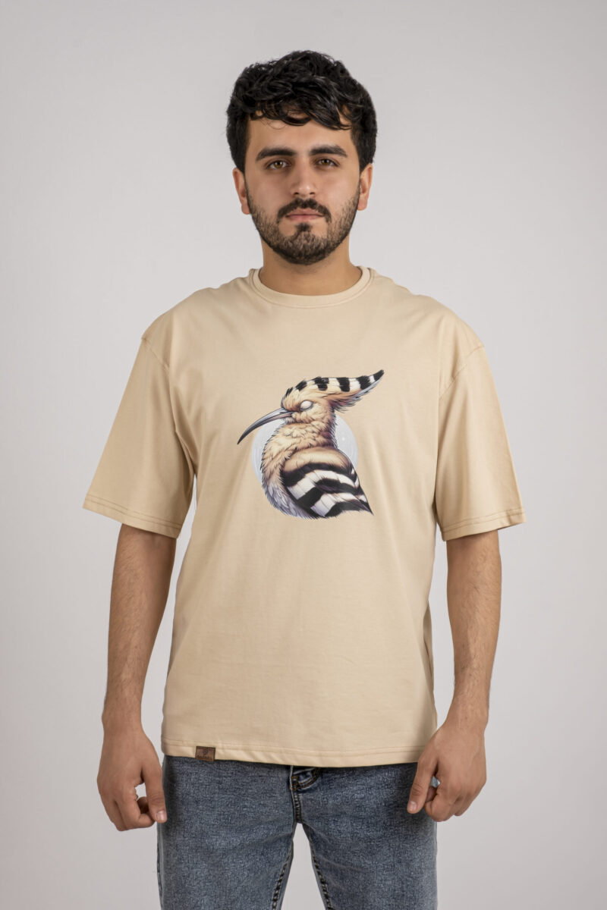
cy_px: 455
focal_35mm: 76
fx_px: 1922
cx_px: 304
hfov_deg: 17.9
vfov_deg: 26.7
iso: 160
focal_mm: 50.5
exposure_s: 1/125
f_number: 14
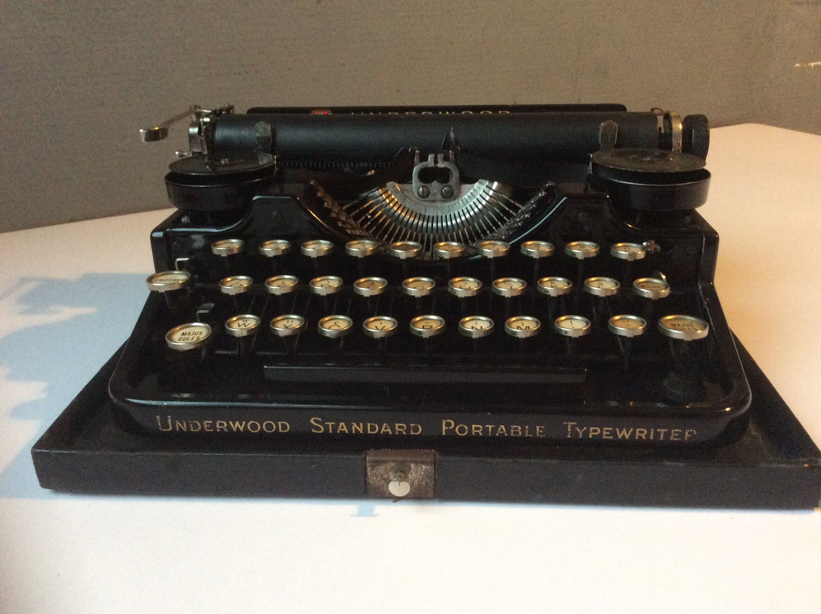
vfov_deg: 44.1
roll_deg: +2.3
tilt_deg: -25.4
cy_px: 307
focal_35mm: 32
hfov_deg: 56.9
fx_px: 758
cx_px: 410
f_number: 2.4
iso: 250
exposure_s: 1/25
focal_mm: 3.3
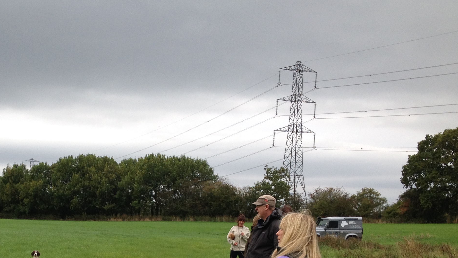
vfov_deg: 17.6
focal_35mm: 66
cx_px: 137
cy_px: 292
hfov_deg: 31.5
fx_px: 802
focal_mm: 4.28
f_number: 2.4
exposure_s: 1/273
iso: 50
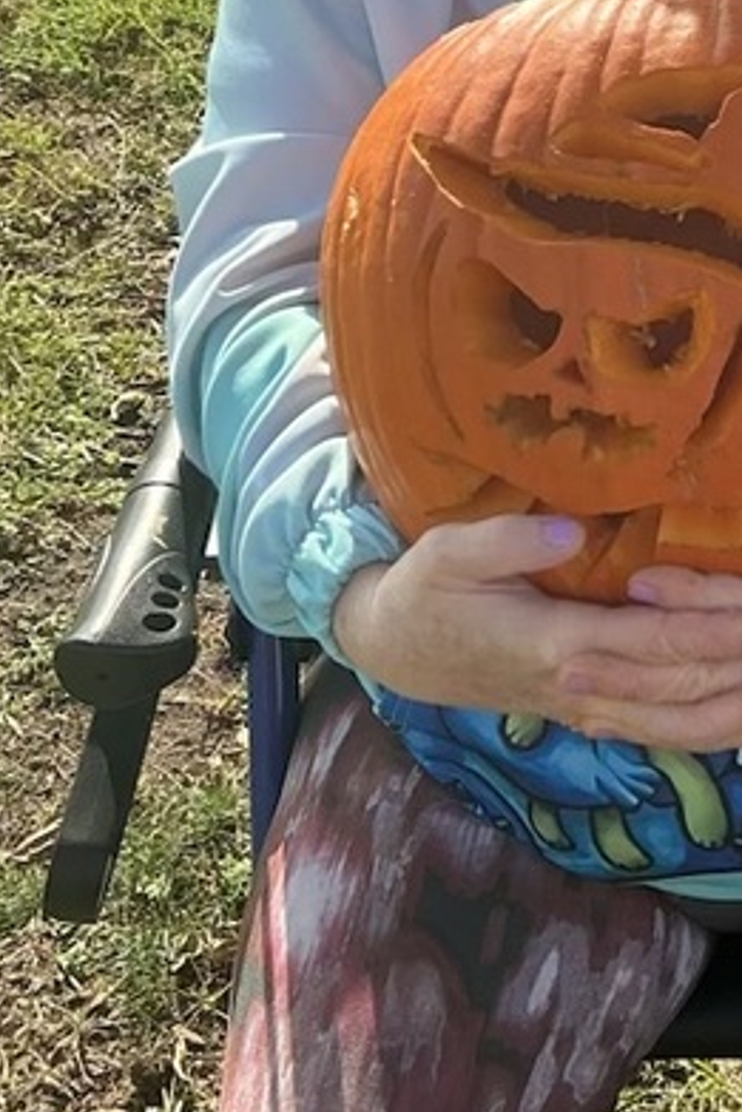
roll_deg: -1.1
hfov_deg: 17.0
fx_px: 2440
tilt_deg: -28.1
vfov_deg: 25.4
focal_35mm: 79
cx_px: 688
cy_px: 282
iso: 25
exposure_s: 1/674
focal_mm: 3
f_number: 1.8
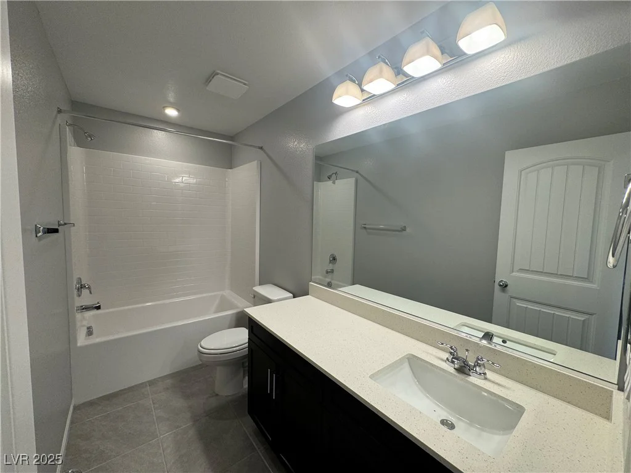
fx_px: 255
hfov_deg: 102.1
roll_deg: -2.0
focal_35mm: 14
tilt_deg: -4.7
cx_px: 316
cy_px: 236
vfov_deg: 85.7
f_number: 2.2
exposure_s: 1/120
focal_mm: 2.22
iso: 125
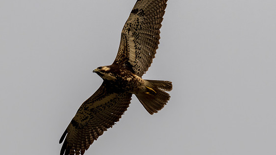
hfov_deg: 2.1
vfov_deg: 1.2
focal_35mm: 1024
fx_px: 7491
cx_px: 185
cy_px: 57
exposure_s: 1/1600
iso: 720
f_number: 11
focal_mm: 500
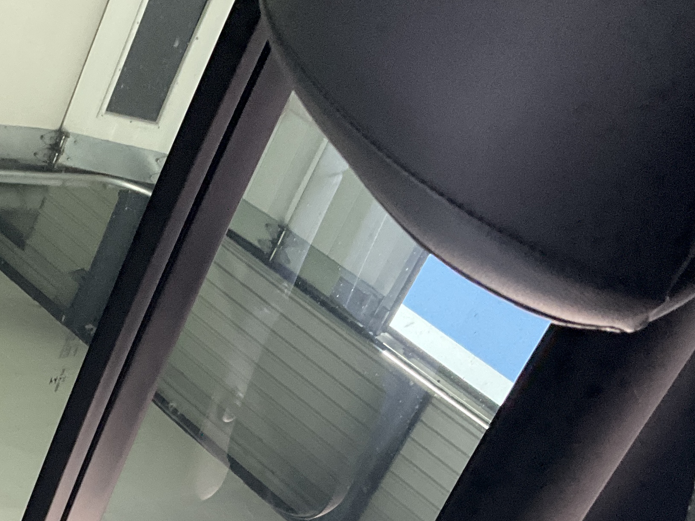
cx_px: 61
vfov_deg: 19.7
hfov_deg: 26.1
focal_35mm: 72
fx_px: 1446
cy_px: 557
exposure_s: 1/60
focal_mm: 3
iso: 200
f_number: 1.8
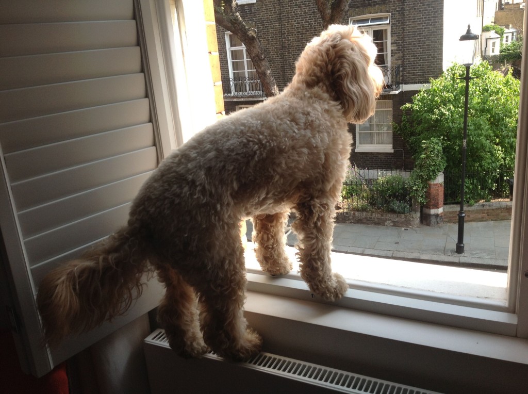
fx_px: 533
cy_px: 197
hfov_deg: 52.7
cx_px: 264
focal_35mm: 35
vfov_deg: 40.6
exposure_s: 1/299
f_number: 2.4
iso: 50
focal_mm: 4.28
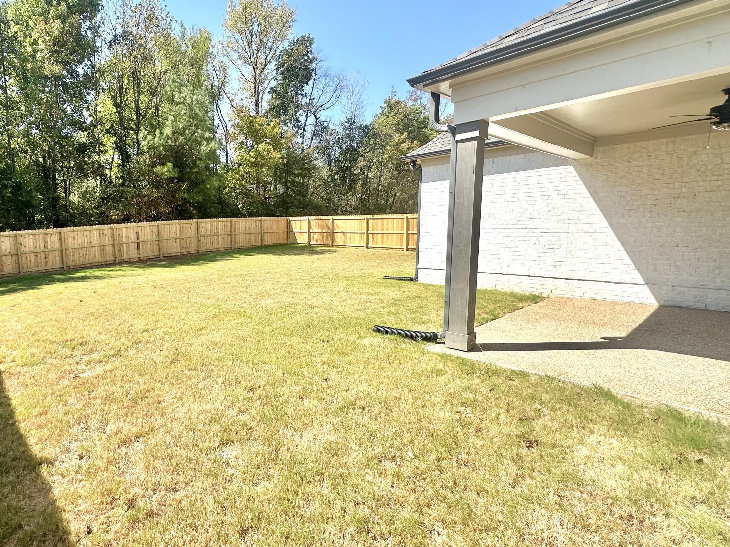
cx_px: 249
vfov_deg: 68.7
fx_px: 401
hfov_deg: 82.1
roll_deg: -0.2
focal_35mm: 19
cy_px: 276
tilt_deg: -6.8
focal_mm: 2.22
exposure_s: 1/1335
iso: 40
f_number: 2.2
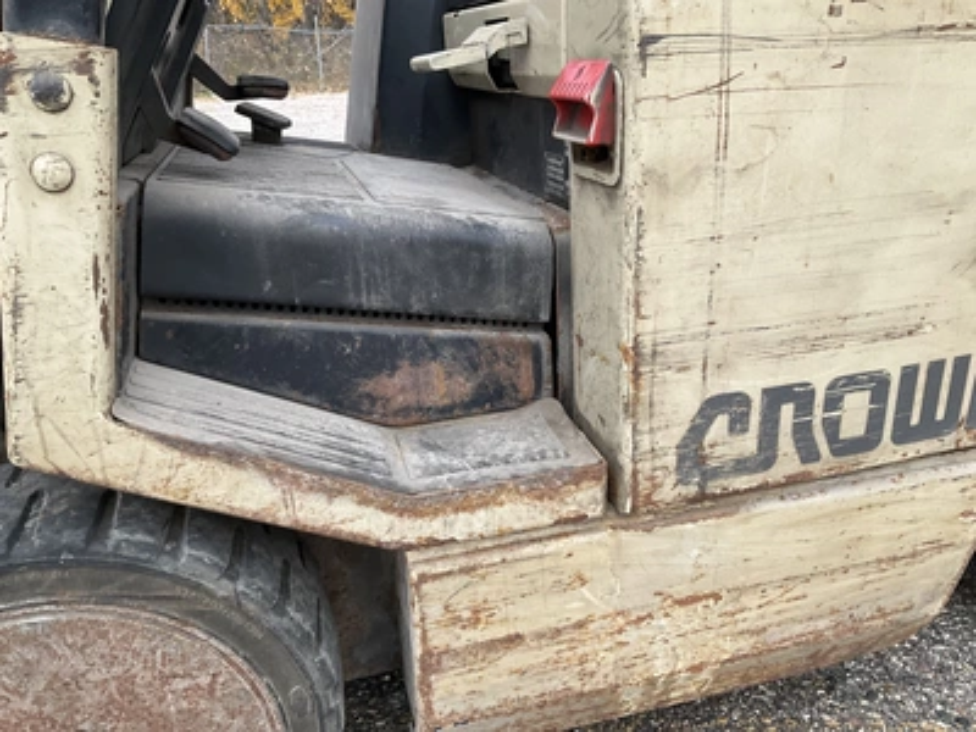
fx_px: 818
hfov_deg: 61.7
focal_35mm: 29
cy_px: 366
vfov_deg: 48.2
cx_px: 488
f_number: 1.8
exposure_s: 1/100
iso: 64
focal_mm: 3
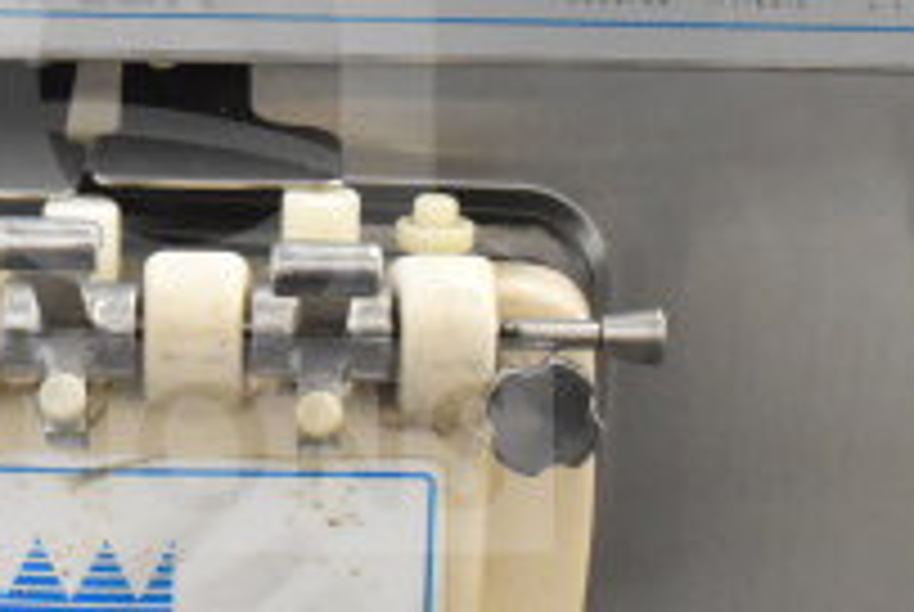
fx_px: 2632
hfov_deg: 19.3
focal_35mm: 104
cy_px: 196
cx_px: 45
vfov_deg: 13.2
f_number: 6.3
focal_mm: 23
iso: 6400
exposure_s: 1/160
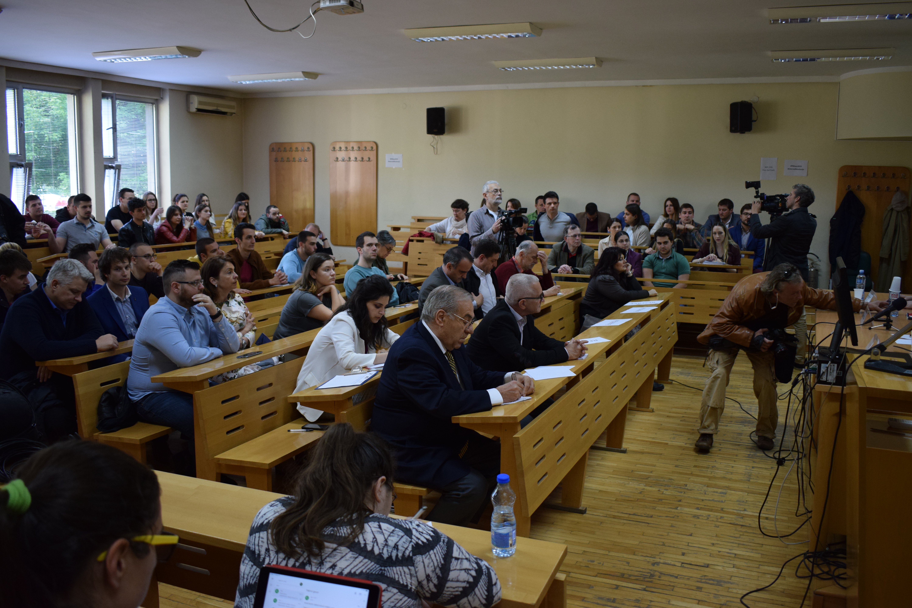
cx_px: 456
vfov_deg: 40.0
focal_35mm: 33
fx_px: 836
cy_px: 304
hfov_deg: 57.2
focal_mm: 22
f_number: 3.8
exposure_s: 1/60
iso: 800
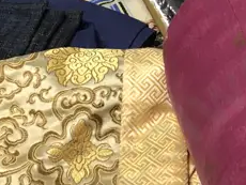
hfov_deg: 14.5
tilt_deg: -40.3
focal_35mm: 129
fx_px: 918
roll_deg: +1.0
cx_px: 334
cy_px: 15
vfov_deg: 11.4
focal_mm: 4.15
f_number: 2.2
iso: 40
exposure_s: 1/17
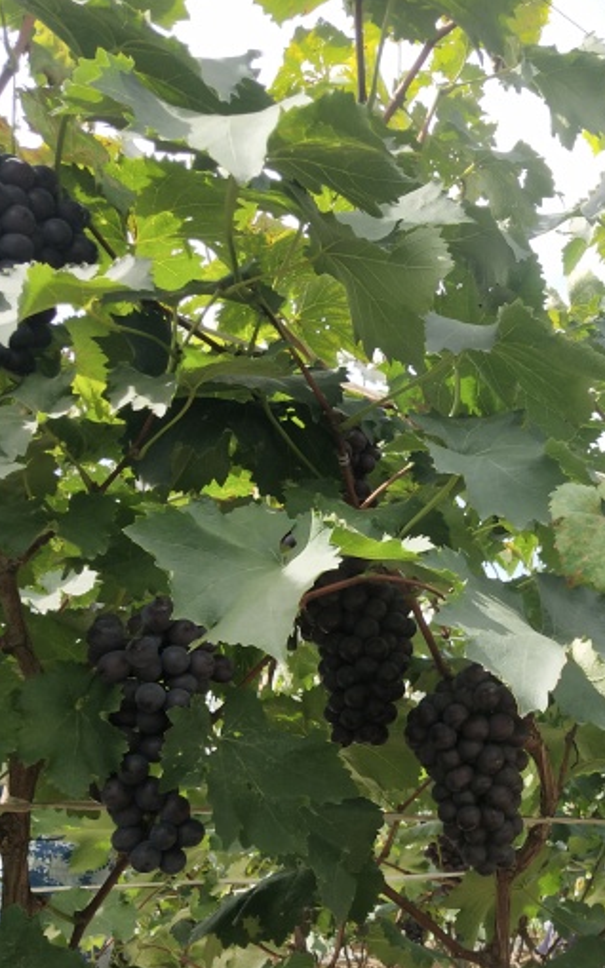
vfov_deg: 40.2
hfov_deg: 25.0
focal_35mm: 50
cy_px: 553
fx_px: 1319
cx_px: 552
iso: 111
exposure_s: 1/721
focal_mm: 3.95
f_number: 1.8
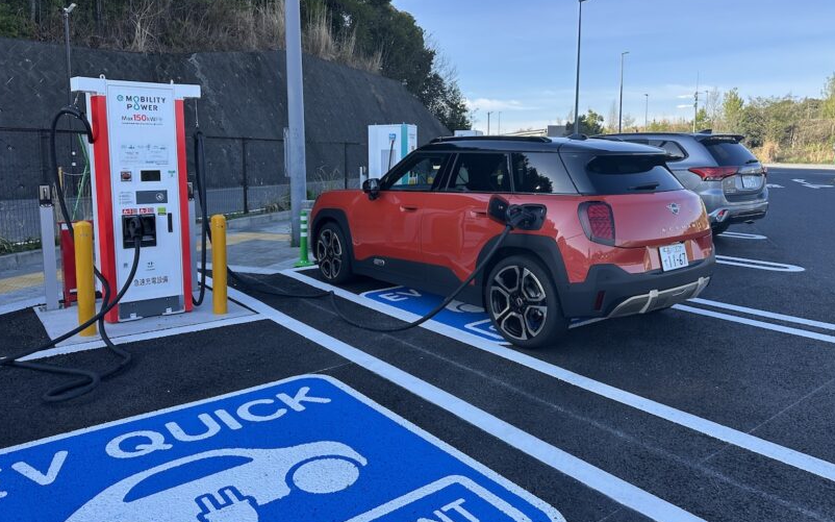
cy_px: 223
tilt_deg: -5.5
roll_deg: -0.2
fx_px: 592
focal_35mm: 26
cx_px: 416
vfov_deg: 47.4
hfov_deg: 70.4
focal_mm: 6.86
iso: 80
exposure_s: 1/1241
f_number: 1.78
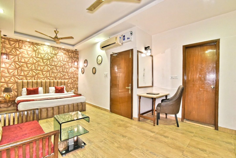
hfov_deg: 96.7
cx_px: 118
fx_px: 105
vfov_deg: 73.8
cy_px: 79
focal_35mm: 16
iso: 5000
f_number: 9
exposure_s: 1/40
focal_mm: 16
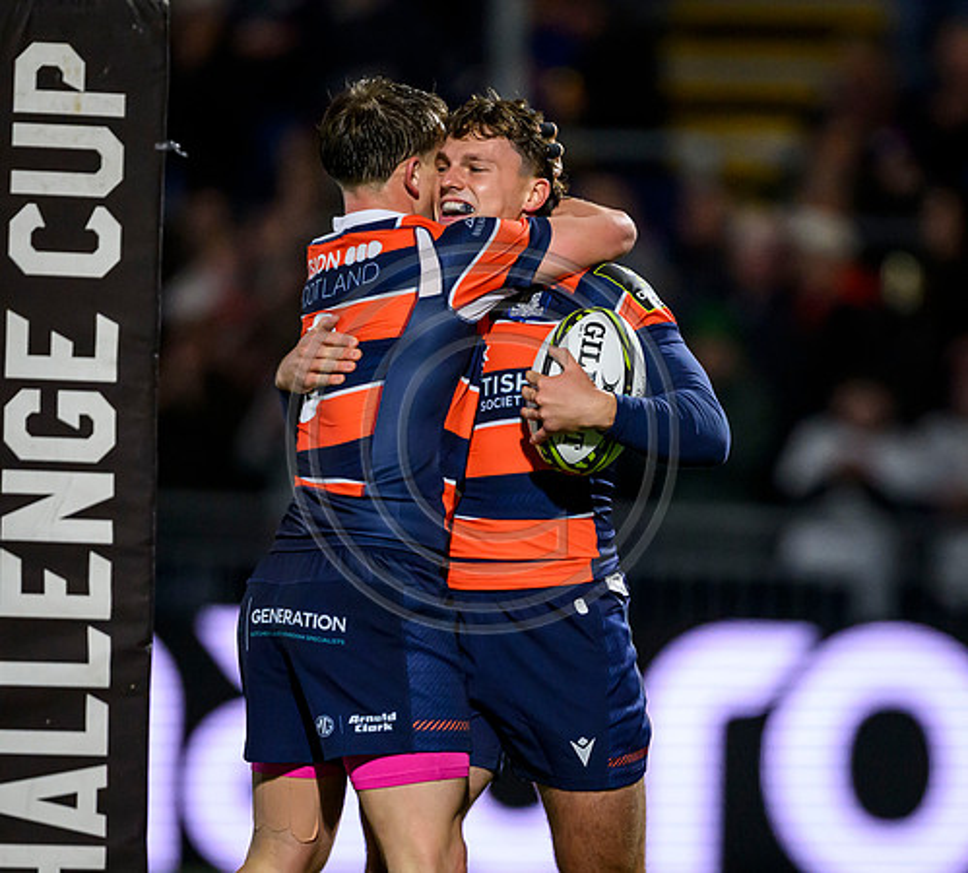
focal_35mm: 702
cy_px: 634
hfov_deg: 2.6
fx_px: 21134
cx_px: 606
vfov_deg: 2.4
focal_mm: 400
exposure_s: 1/1600
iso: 5000
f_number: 3.2
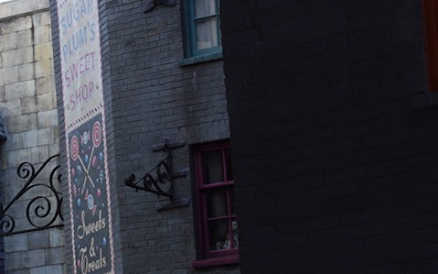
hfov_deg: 14.3
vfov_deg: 9.8
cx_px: -295
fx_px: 1575
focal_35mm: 132
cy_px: 334
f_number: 9
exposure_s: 1/100
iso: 125
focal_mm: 31
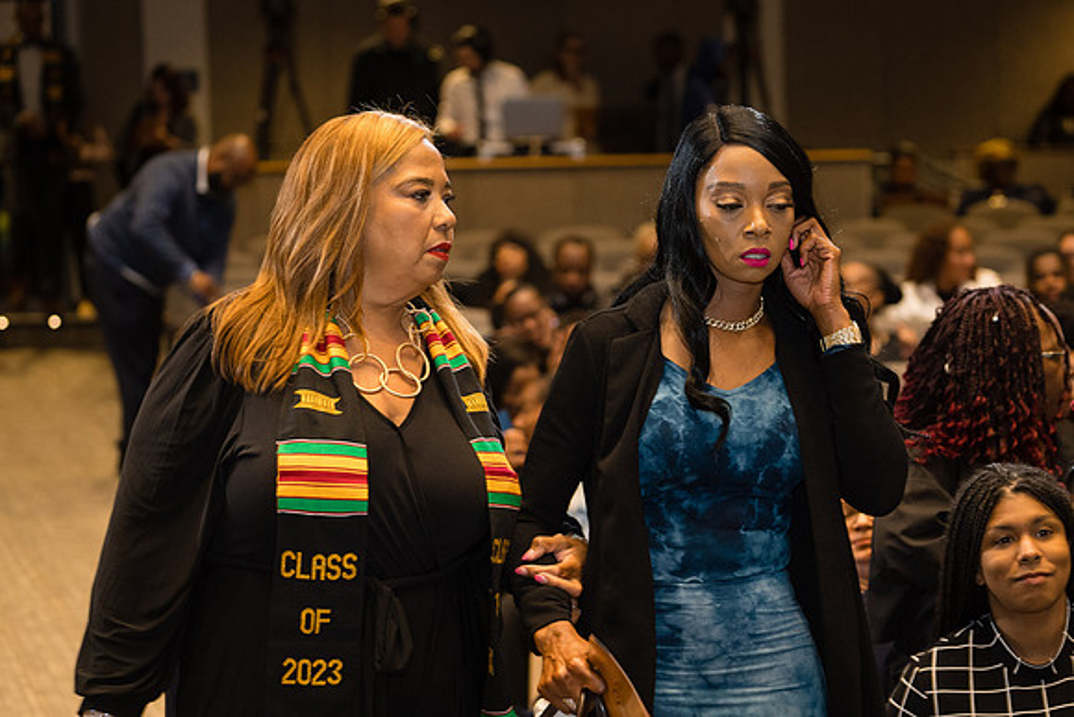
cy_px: 358
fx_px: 3133
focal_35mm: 105
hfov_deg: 19.5
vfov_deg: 13.0
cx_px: 537
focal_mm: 105
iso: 3200
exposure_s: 1/250
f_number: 4
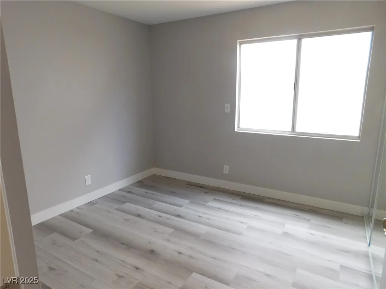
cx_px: 193
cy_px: 144
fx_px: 256
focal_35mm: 23
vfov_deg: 58.9
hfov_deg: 73.9
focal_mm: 4
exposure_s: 1/40
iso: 125
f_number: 3
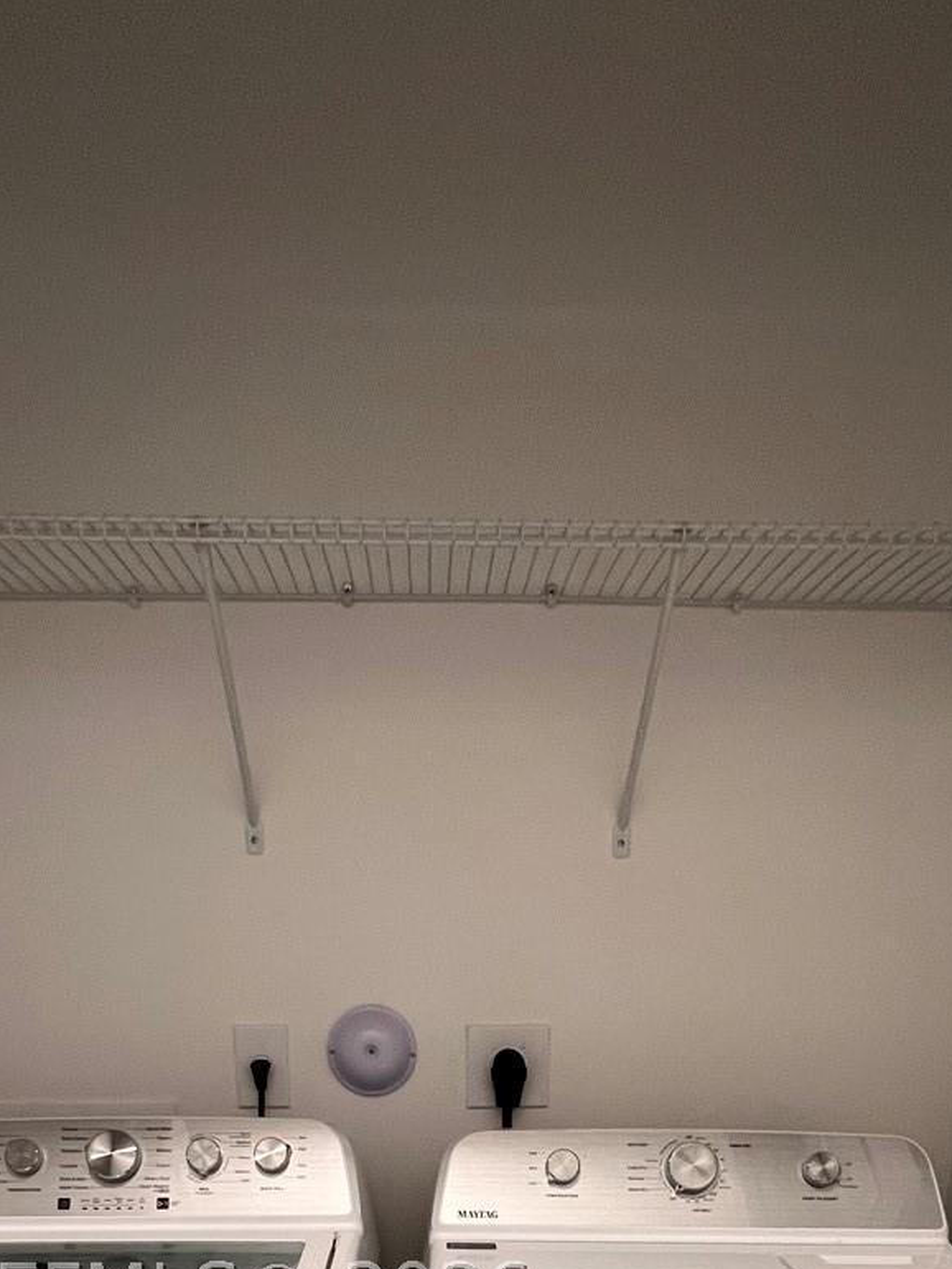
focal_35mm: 27
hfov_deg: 51.3
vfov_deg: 51.2
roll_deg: +0.1
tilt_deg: -17.4
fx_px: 990
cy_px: 1292
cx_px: 433
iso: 200
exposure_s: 1/60
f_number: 1.8
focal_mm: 1.57
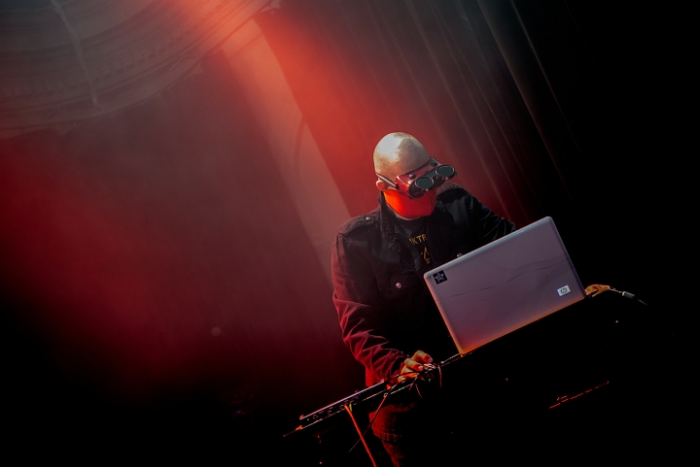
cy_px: 234
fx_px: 1362
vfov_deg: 19.5
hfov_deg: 28.8
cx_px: 350
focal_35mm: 70
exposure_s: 1/60
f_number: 2.8
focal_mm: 70
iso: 4000
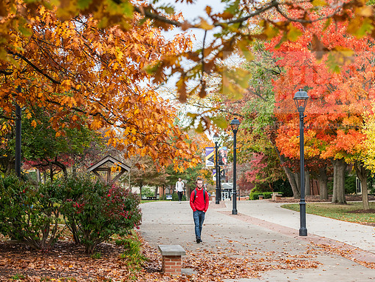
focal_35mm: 90
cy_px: 141
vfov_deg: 16.4
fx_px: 975
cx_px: 201
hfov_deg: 21.8
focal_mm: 82
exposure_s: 1/320
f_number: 4.5
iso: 500
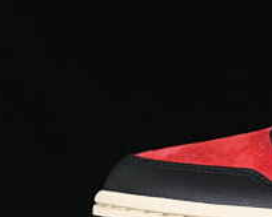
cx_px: 440
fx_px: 2221
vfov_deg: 5.6
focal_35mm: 276
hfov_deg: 6.9
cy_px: 62
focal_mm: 50
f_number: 6.3
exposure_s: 1/60
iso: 160
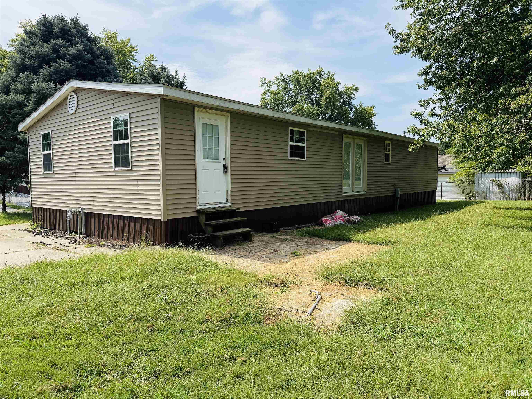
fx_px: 369
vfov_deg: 56.8
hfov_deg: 71.6
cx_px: 266
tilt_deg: -3.4
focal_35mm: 24
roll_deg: +0.5
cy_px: 200
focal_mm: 6.76
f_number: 1.78
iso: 80
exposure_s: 1/3953
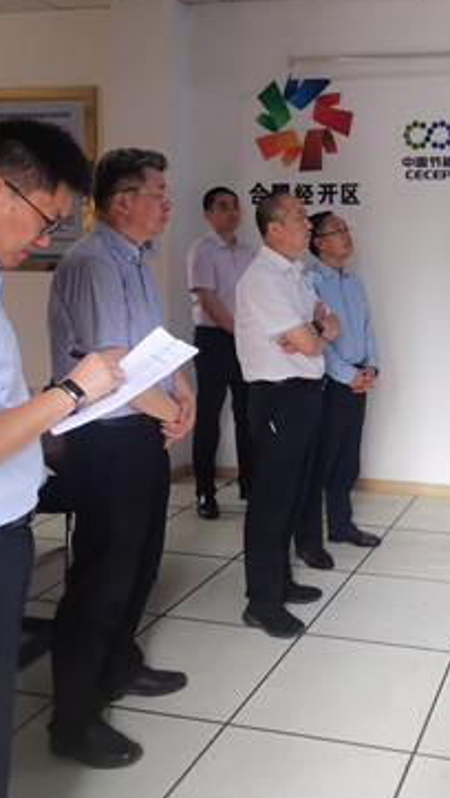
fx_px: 805
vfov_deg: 52.0
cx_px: 453
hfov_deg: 29.2
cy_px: 281
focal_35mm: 38
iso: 125
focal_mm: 2.2
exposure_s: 1/50
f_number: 2.2
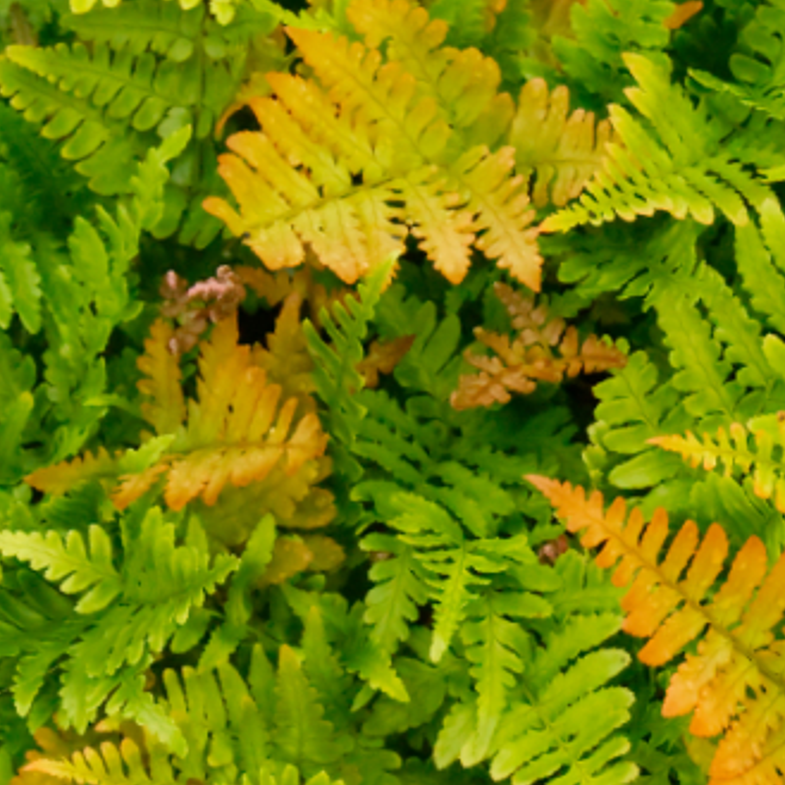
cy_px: 554
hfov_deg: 6.8
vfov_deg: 6.8
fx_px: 6556
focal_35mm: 256
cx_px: 921
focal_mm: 55
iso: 3200
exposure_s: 1/400
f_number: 10
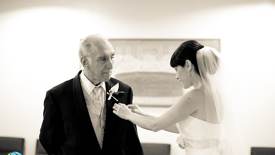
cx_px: 139
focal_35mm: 90
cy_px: 81
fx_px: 657
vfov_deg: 13.5
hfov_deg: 23.7
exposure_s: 1/50
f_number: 2
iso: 320
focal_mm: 85
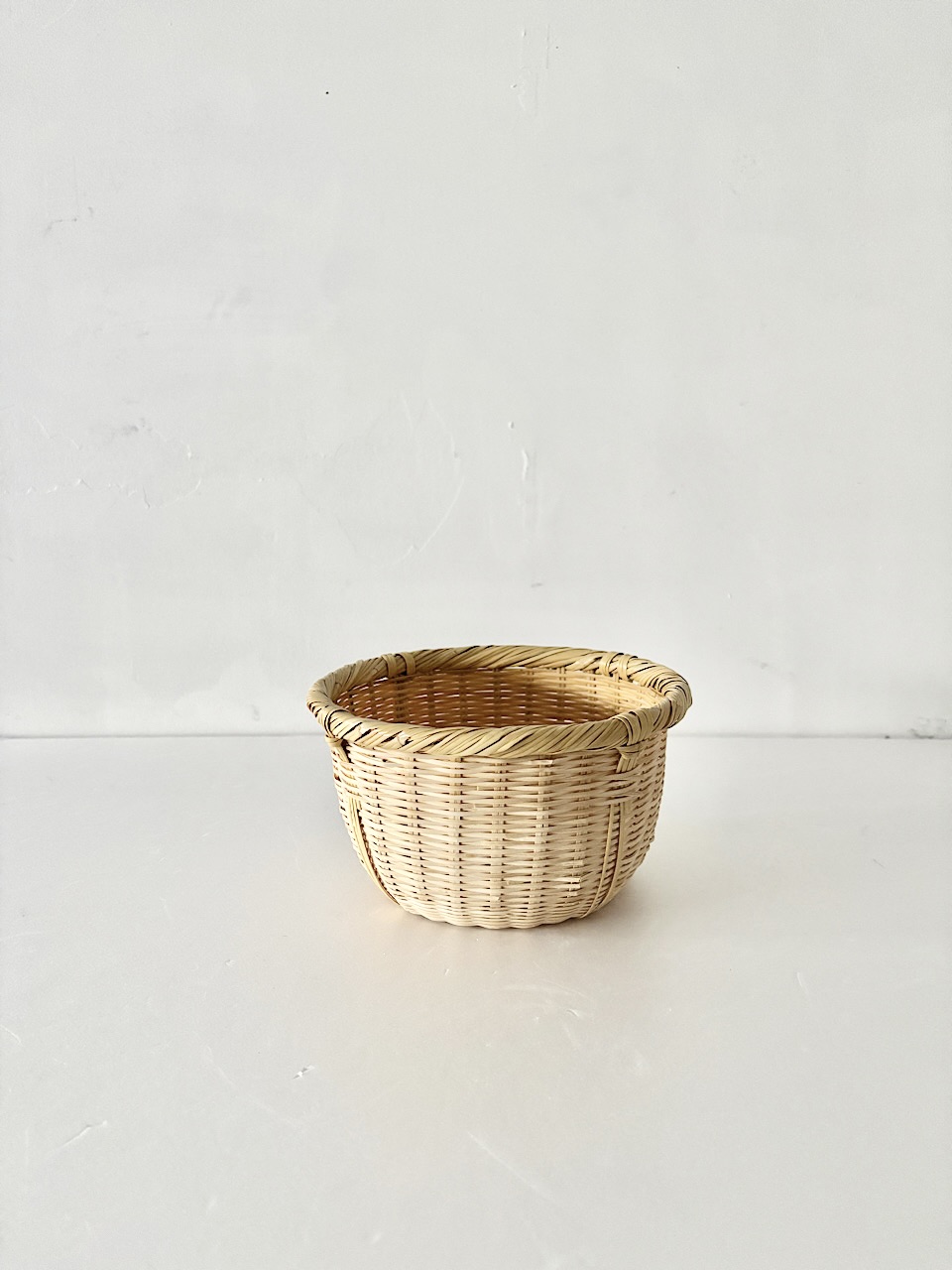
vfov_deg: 67.3
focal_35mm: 26
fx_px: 953
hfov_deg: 53.1
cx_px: 476
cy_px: 635
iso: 500
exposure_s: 1/60
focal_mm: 5.96
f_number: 1.6
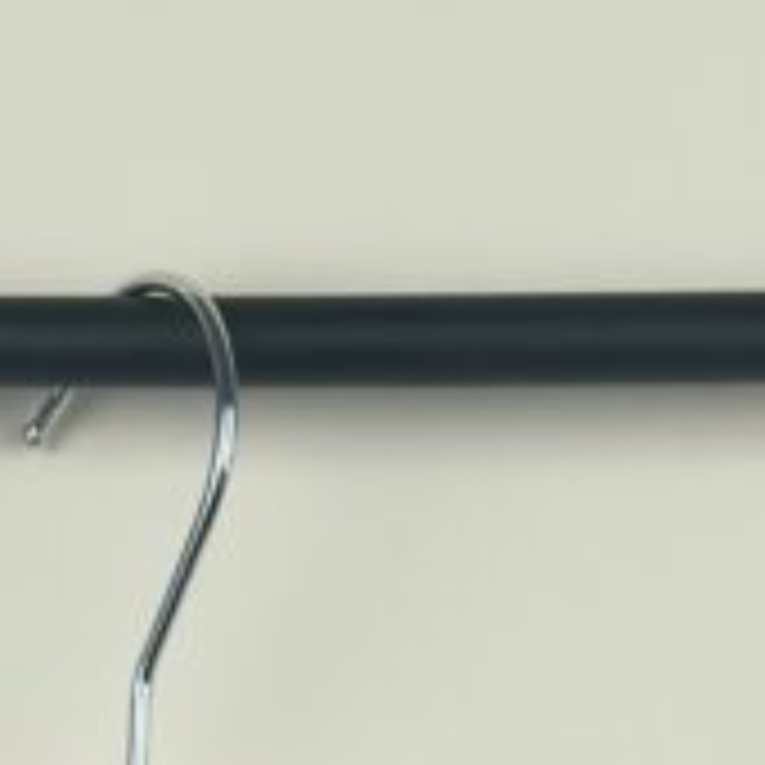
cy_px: 1890
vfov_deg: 6.5
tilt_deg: -4.0
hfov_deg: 6.9
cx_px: 274
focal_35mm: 255
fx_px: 6376
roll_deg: -0.5
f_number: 1.78
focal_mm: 6.86
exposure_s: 1/627
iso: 80
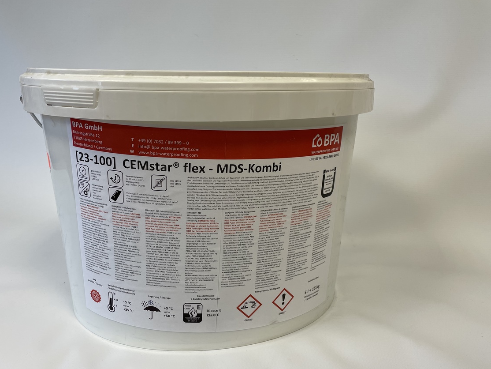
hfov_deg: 63.4
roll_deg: +1.2
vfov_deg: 49.7
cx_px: 234
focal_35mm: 28
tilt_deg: -23.2
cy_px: 195
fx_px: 397
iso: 40
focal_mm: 4.2
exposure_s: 1/100
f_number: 1.6
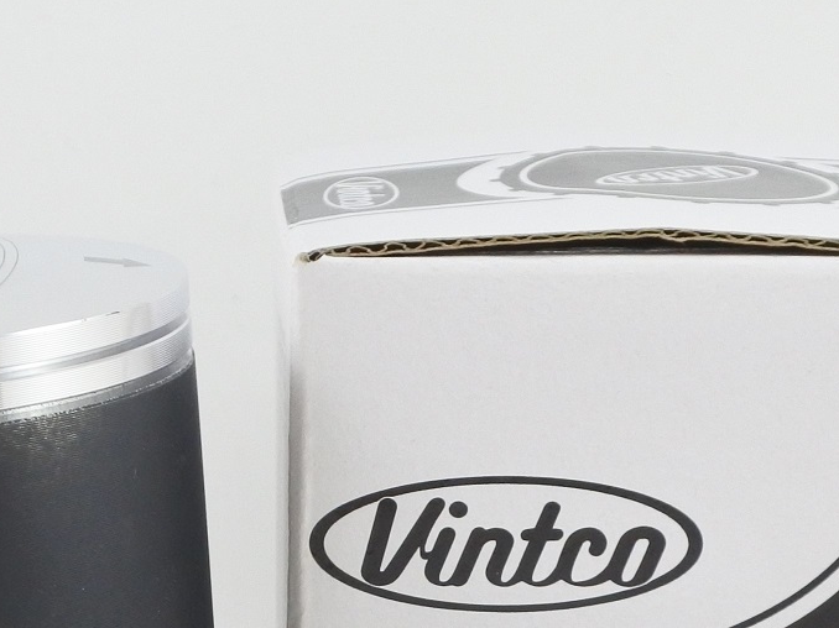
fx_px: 3198
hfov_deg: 14.9
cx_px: 252
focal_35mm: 132
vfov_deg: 11.1
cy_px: 669
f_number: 4.5
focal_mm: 16.8
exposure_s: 1/125
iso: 640
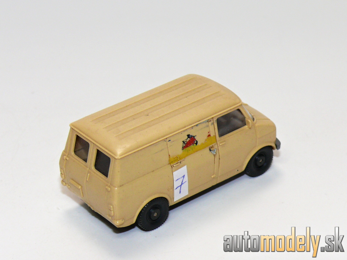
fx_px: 1253
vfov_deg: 11.9
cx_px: 174
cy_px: 130
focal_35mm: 125
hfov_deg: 15.8
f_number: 4
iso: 100
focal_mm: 14.8
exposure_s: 1/30
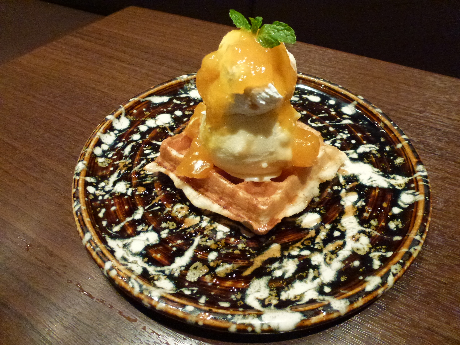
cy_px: 172
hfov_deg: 71.6
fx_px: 319
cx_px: 230
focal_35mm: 24
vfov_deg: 56.8
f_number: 3.3
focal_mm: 4.3
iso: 800
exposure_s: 1/60
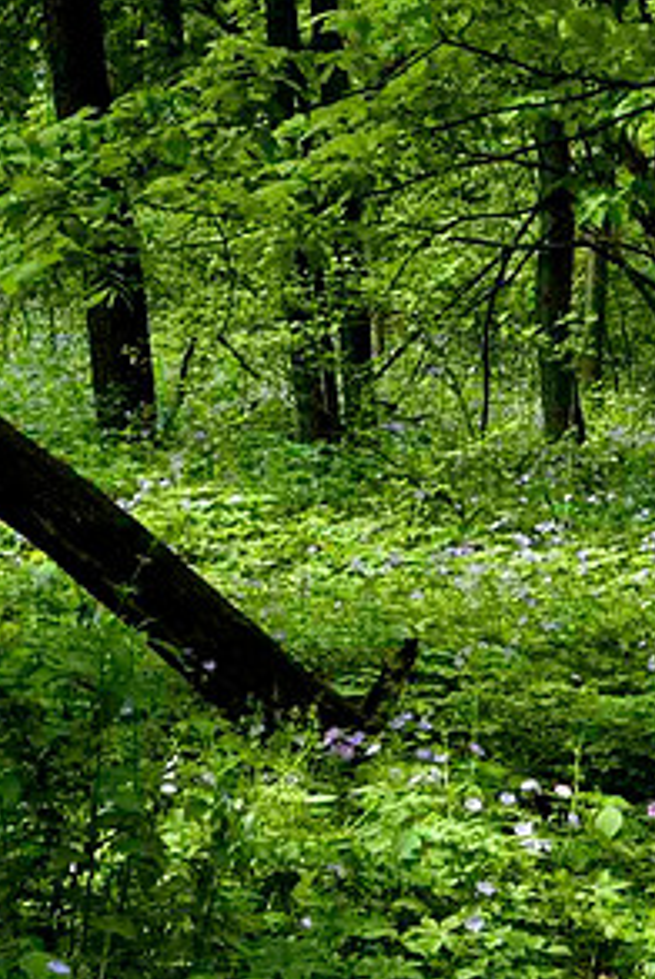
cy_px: 508
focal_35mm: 92
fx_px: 2505
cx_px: 451
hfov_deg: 14.9
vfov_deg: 22.1
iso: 1600
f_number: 9
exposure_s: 1/320
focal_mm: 40
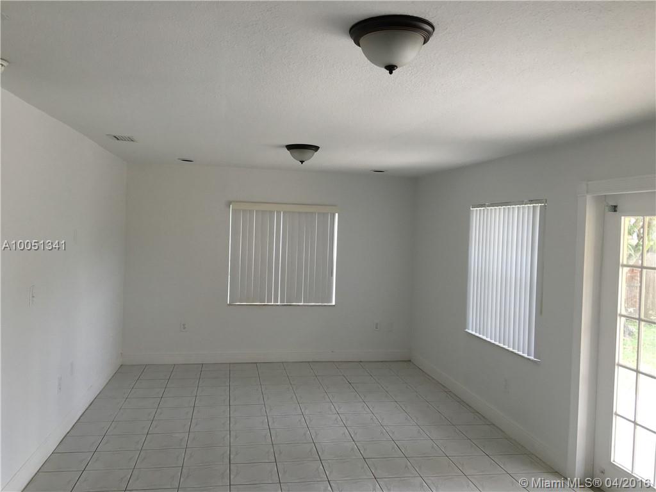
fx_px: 550
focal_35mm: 29
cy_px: 246
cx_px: 328
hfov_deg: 61.7
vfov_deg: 48.2
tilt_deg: -1.2
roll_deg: -1.6
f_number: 2.2
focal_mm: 4.15
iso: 32
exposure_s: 1/60
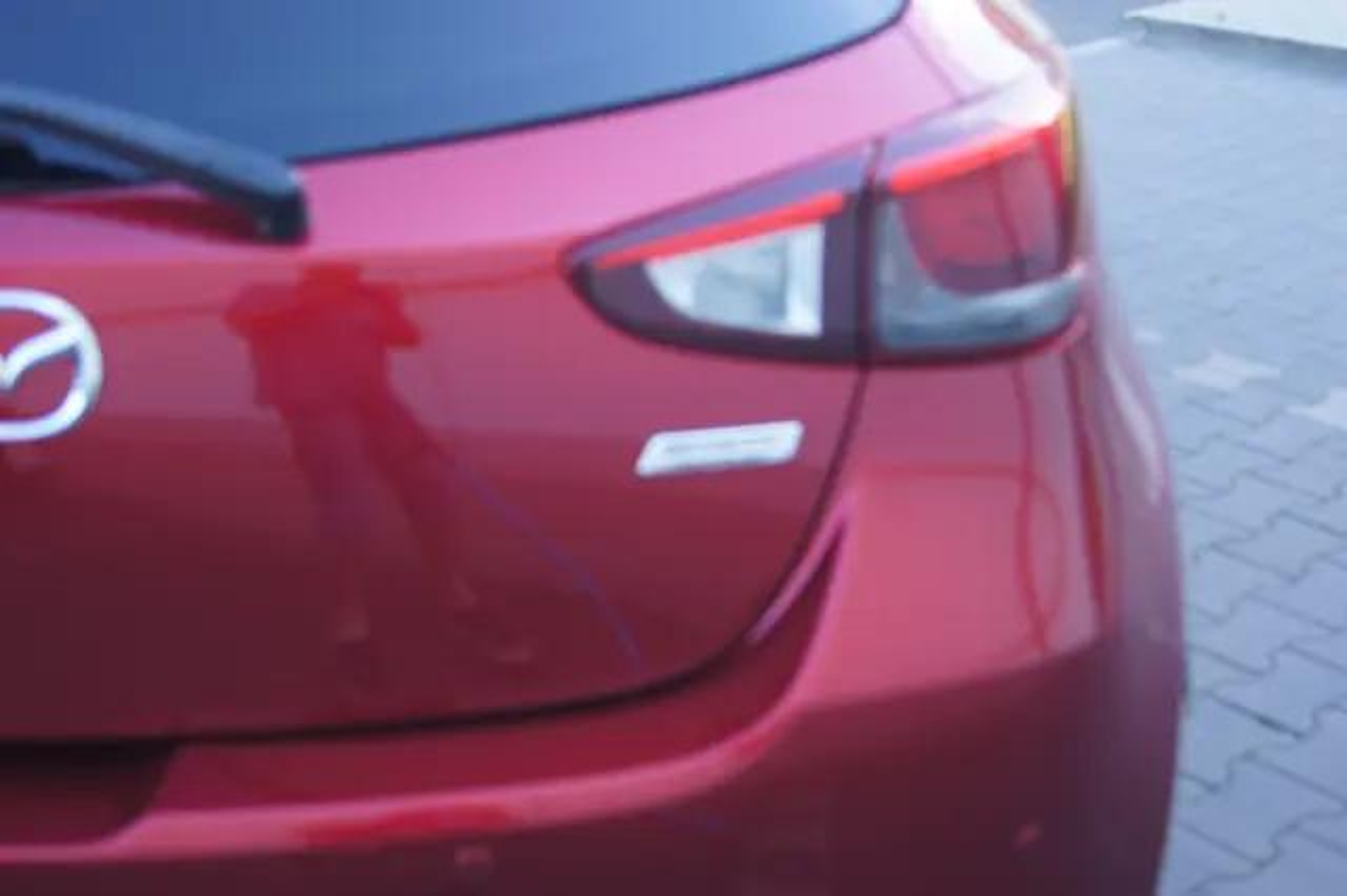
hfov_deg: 37.9
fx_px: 1963
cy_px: 448
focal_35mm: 52
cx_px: 674
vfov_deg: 25.7
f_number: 5
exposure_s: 1/60
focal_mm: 35
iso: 200
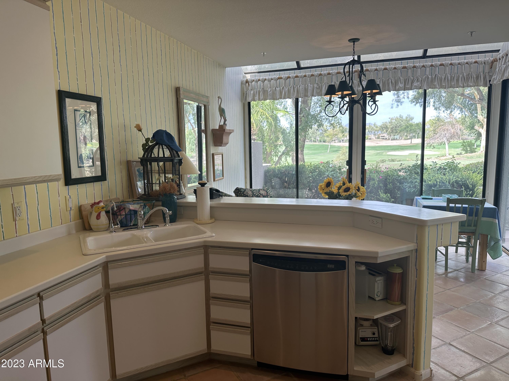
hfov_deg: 71.6
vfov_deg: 56.8
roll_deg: +1.3
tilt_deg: -8.5
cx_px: 254
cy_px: 190
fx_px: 353
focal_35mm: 24
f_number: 1.78
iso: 80
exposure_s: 1/257
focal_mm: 6.86
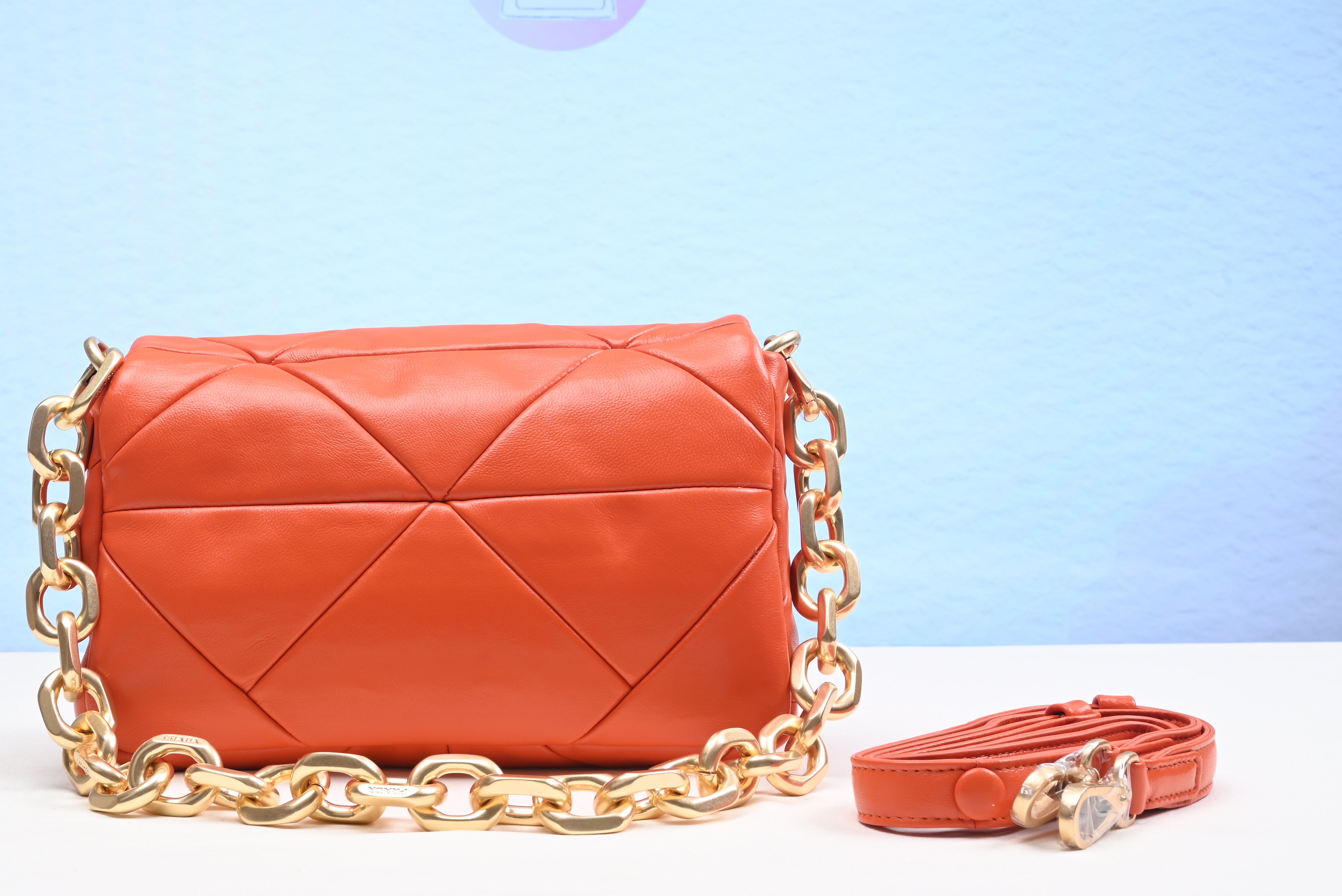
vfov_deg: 27.0
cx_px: 496
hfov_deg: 39.3
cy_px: 393
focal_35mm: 50
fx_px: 1864
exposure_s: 1/2
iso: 100
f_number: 16
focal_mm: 38
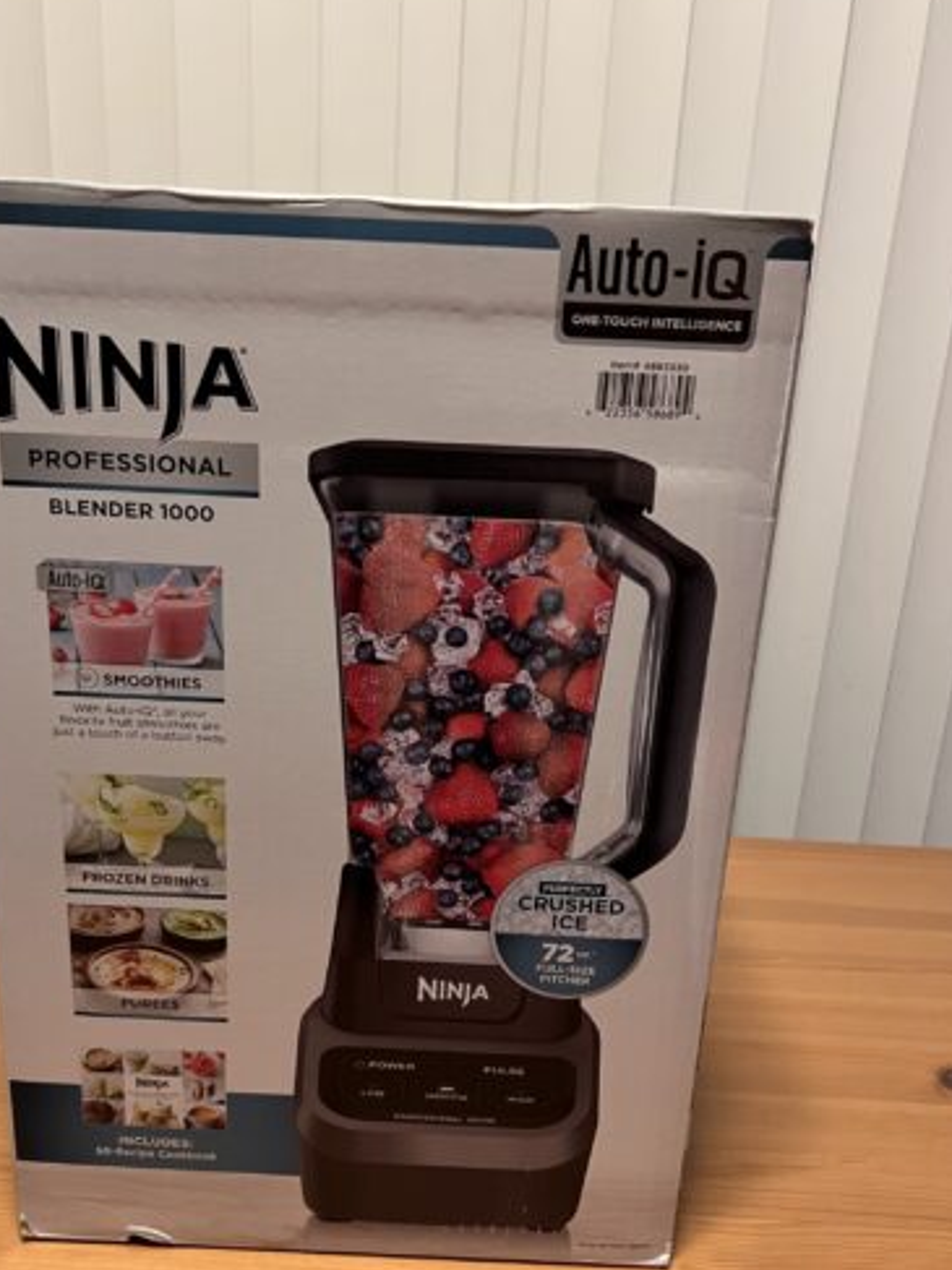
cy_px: 700
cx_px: 426
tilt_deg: -19.6
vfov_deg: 56.7
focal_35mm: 32
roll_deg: -1.5
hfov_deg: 44.1
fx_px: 1174
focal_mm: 5.7
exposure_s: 1/60
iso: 250
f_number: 1.5
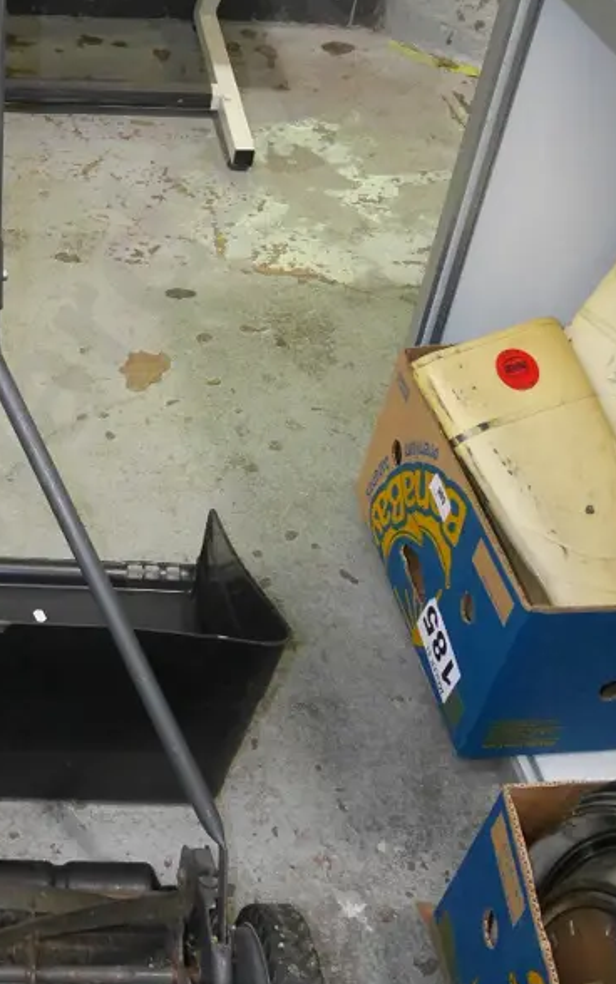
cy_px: 455
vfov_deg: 41.8
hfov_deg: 25.6
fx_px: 1288
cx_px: 4
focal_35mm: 48
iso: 3200
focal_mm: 13
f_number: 4
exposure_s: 1/100
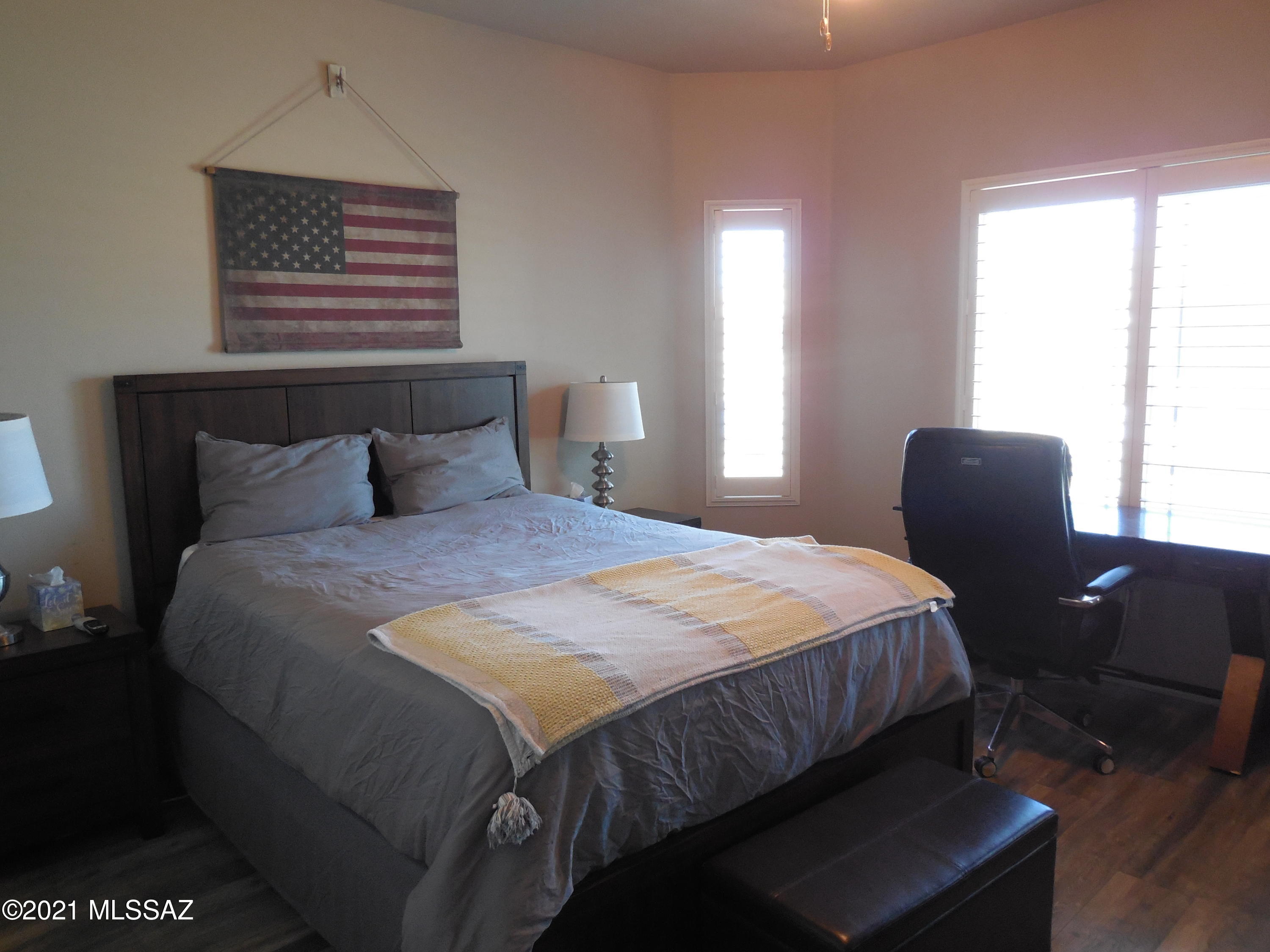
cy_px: 476
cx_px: 635
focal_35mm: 25
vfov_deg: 54.9
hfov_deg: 69.4
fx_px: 917
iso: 400
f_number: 3.1
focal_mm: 4.5
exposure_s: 1/30
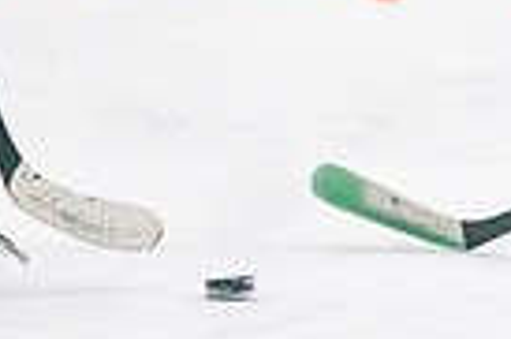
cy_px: -264
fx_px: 7372
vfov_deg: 2.6
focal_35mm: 520
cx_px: 146
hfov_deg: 4.0
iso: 3200
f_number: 2.8
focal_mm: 106
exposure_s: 1/1250
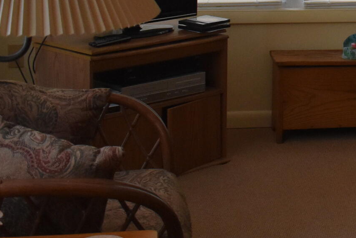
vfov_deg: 12.7
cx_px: 527
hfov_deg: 17.4
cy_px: -30
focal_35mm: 106
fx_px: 1048
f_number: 3.5
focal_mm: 20
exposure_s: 1/125
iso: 1800
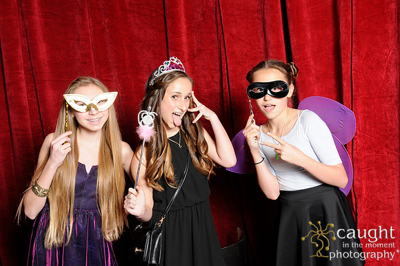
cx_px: 200
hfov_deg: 43.7
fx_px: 499
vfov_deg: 29.8
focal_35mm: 45
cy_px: 133
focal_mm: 30
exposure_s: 1/60
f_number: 8
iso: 400
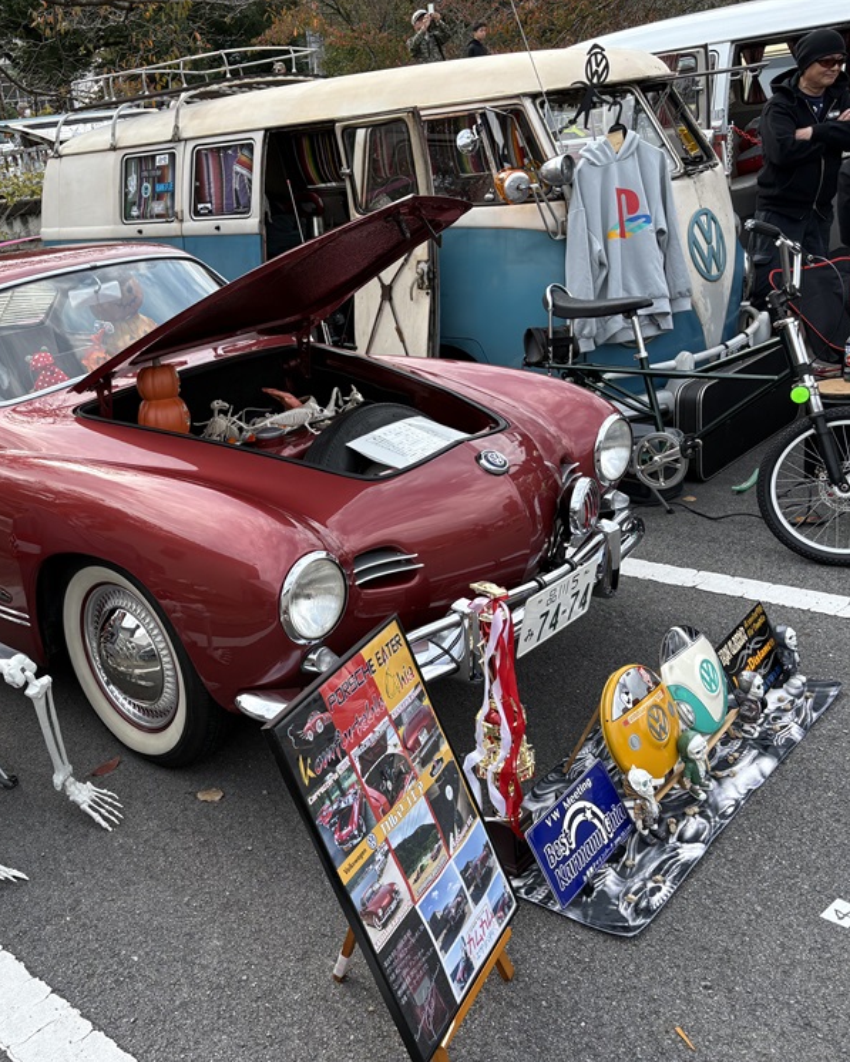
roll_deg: +8.4
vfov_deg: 52.8
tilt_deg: -17.9
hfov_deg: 42.2
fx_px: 1069
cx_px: 224
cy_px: 532
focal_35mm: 34
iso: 50
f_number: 1.6
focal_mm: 5.96
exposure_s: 1/1081
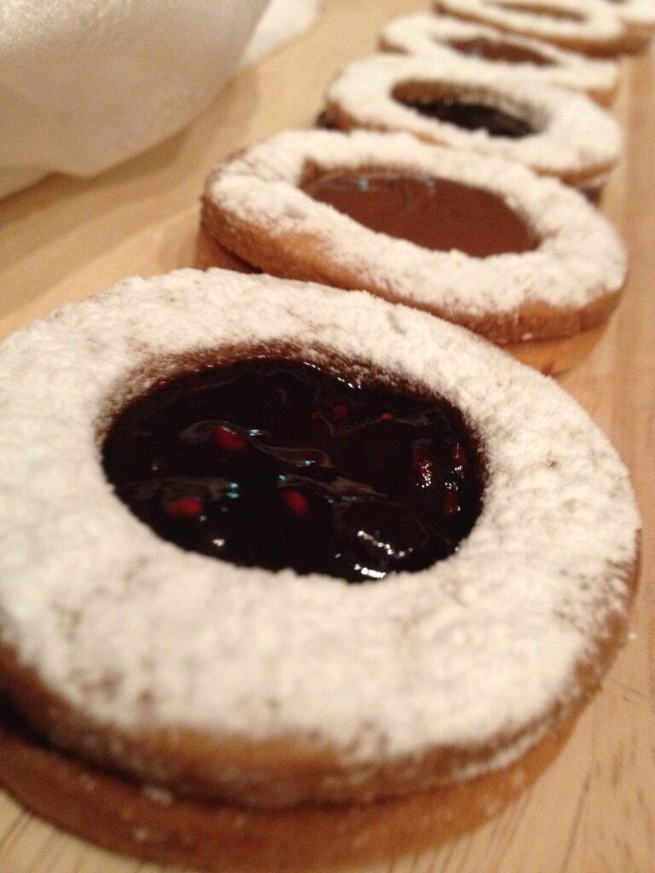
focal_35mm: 35
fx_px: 883
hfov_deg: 40.7
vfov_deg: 52.6
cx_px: 328
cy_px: 436
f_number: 2.4
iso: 400
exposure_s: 1/20
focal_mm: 4.28
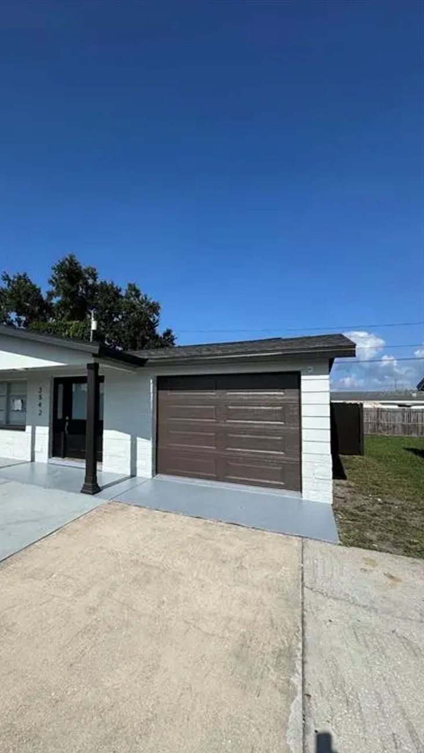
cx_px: 130
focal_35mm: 16
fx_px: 320
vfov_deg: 99.3
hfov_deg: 64.7
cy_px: 391
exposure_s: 1/2985
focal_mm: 2.22
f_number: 2.2
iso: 50
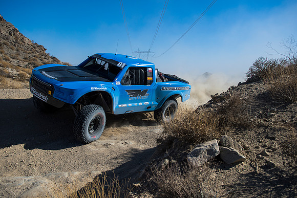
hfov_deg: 67.4
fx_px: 223
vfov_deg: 48.0
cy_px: 99
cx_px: 148
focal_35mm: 27
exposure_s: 1/2000
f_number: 4.5
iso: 100
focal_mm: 18
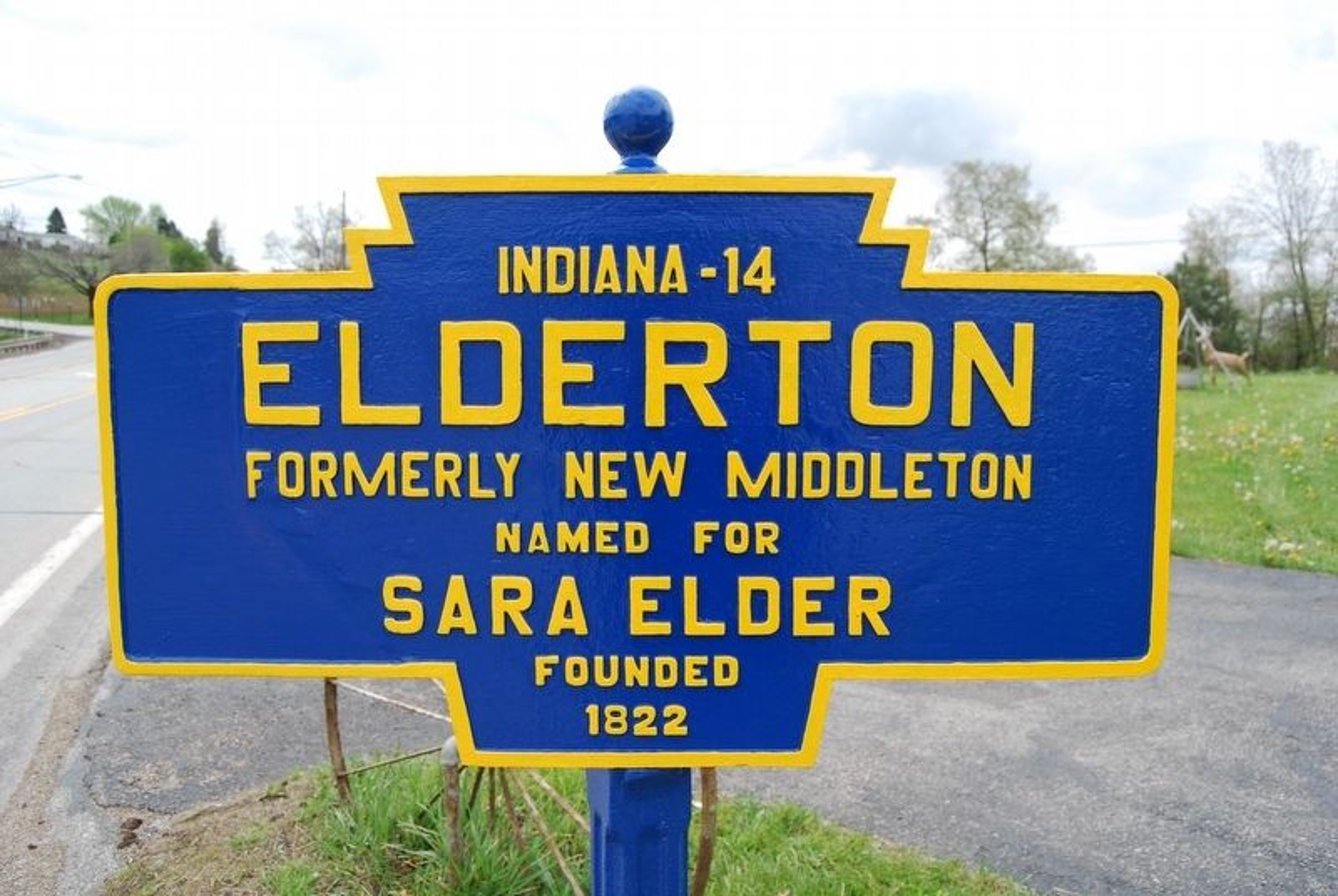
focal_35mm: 27
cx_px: 669
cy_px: 448
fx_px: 1005
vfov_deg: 48.1
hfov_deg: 67.3
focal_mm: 18
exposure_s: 1/160
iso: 100
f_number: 6.3
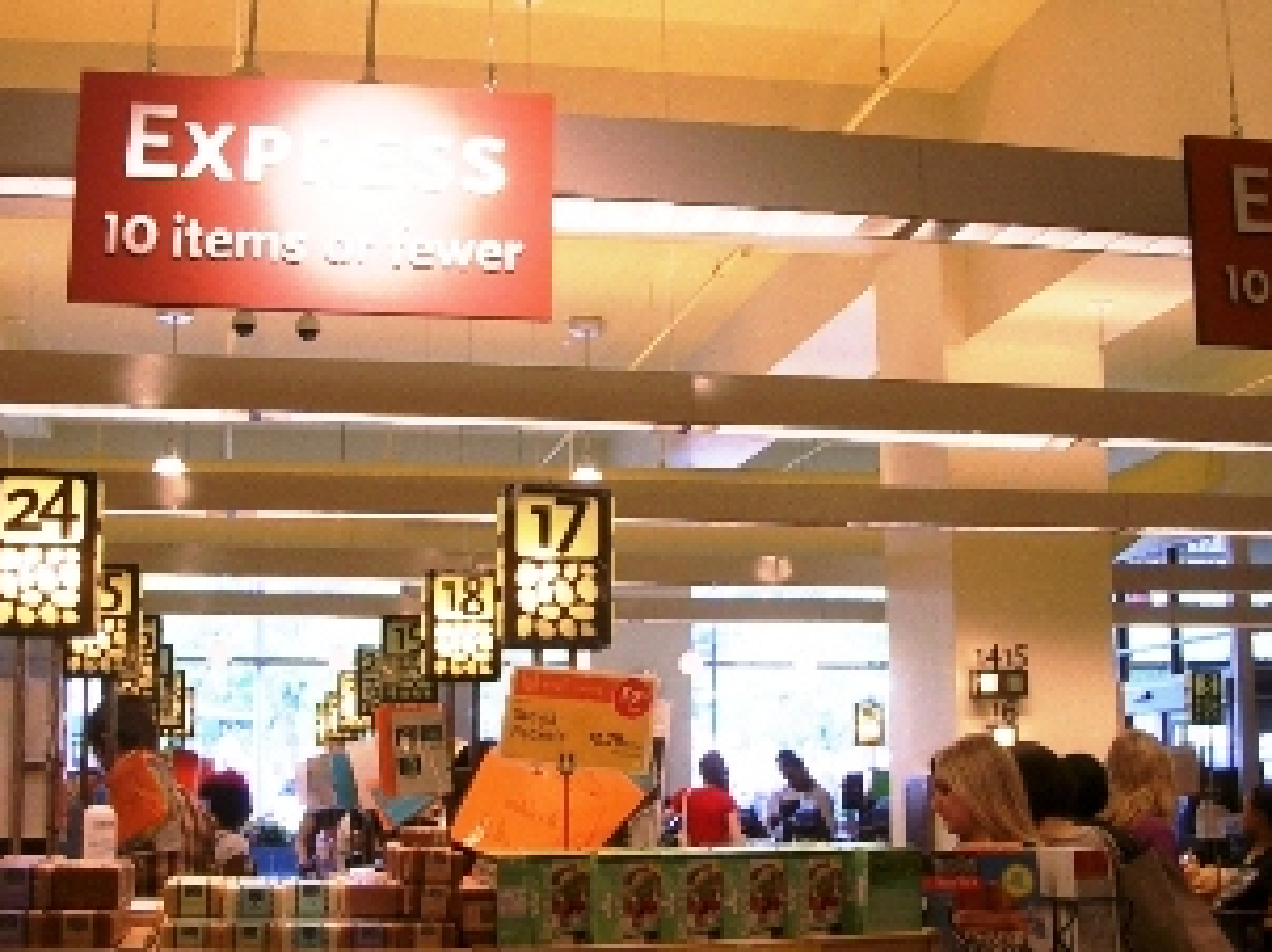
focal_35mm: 52
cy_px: 468
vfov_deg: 28.0
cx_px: 611
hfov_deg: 36.8
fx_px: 1909
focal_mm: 5.8
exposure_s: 1/60
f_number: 2.6
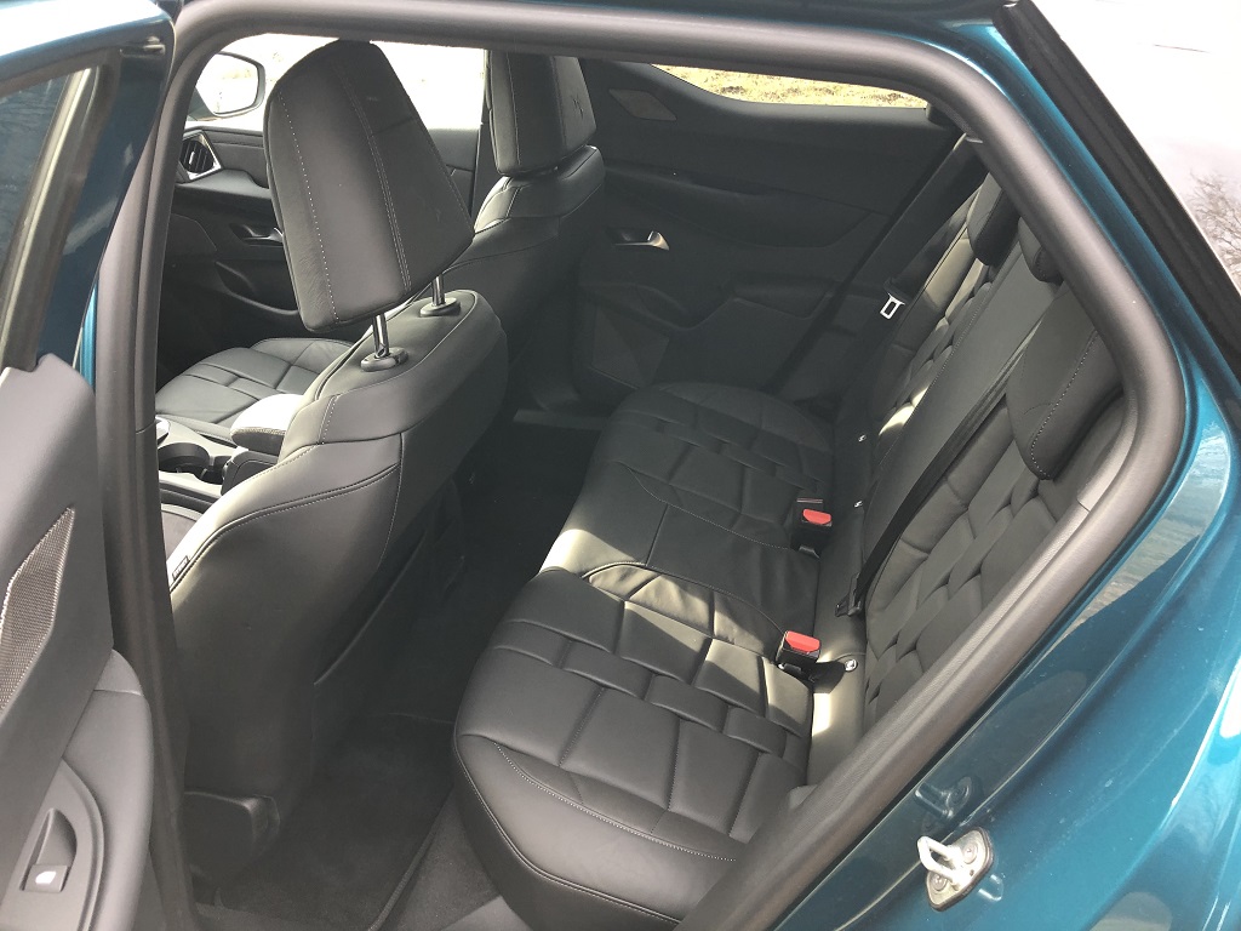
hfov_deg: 63.4
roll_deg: -1.6
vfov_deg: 49.7
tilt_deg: -33.7
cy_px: 466
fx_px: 1004
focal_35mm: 28
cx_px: 620
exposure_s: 1/40
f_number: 1.8
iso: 25
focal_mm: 3.99
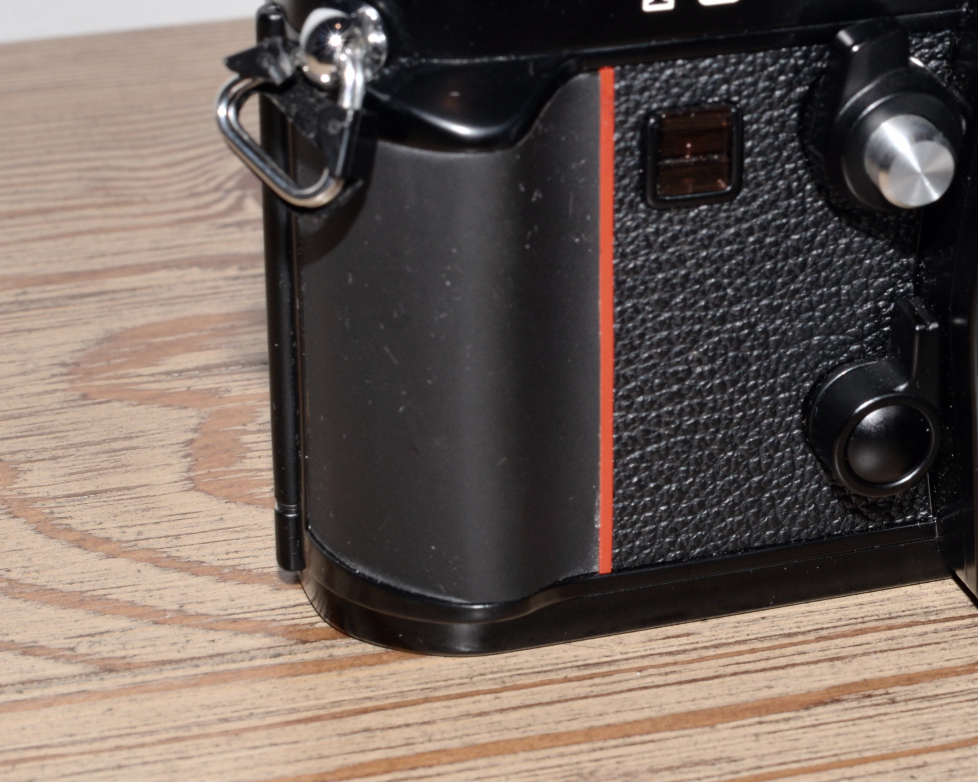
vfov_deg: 13.0
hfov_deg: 15.8
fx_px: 3416
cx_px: 1127
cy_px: 129
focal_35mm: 118
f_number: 16
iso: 400
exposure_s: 1/125
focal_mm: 50
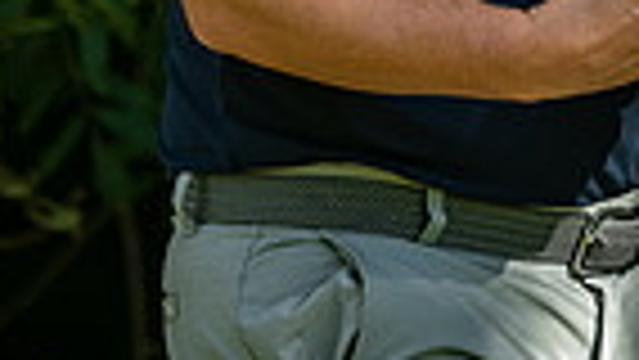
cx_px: 364
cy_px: -407
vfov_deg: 0.6
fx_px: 32629
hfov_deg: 1.1
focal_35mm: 1925
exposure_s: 1/1000
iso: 400
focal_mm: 300
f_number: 4
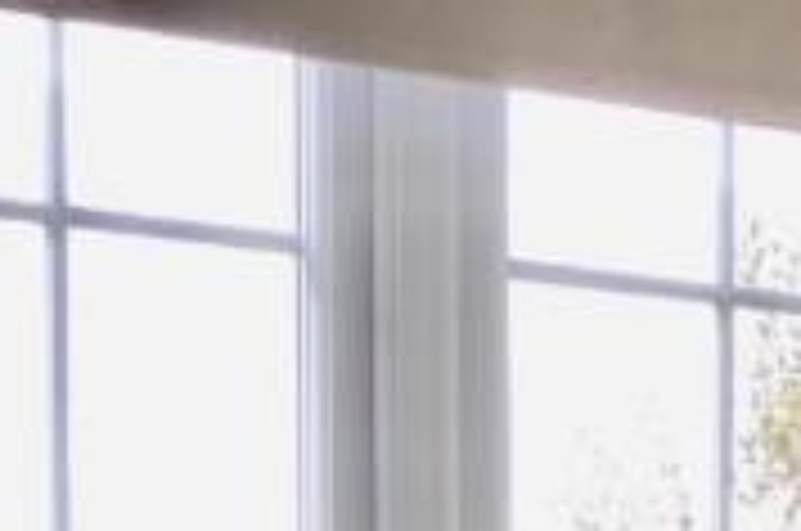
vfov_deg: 6.5
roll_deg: -2.1
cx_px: 1170
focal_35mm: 186
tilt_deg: -9.4
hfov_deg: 10.7
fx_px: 4131
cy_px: 1724
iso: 40
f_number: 2.4
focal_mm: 3.3
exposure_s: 1/100
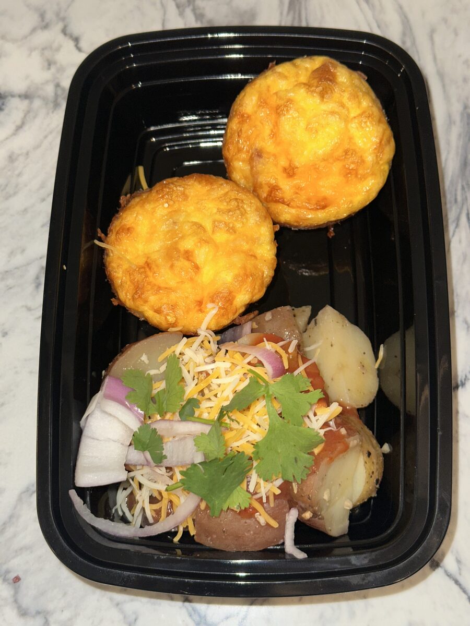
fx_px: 869
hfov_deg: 30.3
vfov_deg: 39.7
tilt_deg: -71.8
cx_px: 235
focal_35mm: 48
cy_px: 313
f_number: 1.78
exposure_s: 1/30
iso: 50
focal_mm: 6.86
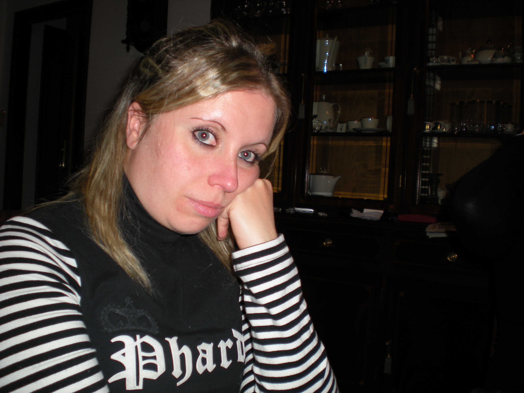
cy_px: 196
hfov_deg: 49.0
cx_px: 262
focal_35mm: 38
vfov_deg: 37.7
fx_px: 575
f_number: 3.1
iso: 64
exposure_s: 1/60
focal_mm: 6.3
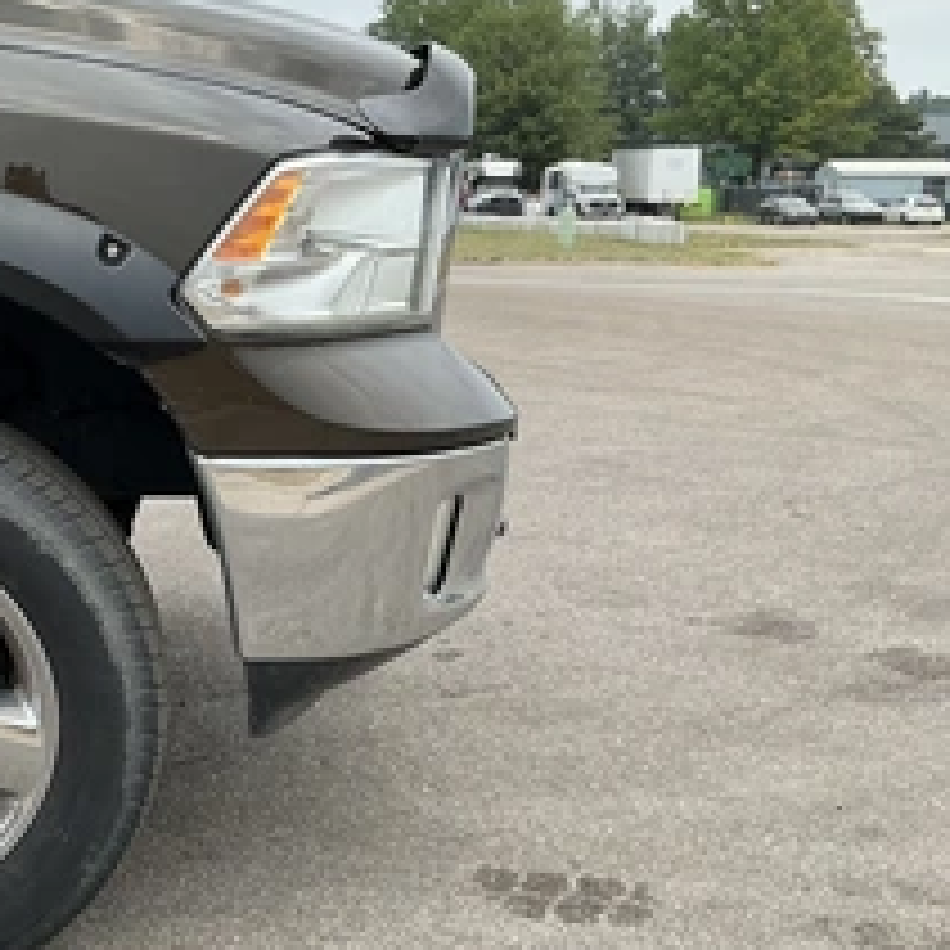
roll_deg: -0.8
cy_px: 468
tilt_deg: -8.8
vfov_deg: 36.1
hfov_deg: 34.4
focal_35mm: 47
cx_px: 131
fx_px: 1459
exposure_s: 1/883
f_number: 1.8
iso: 25
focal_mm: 3
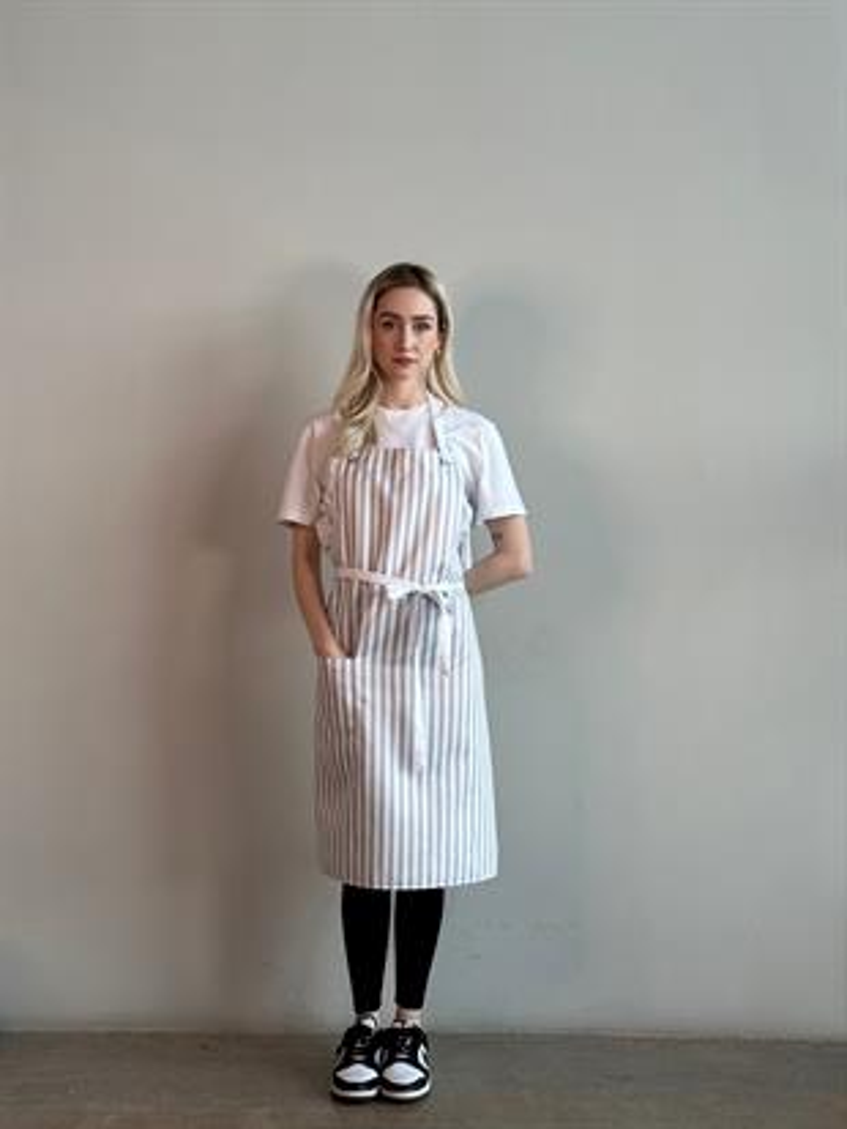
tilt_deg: -1.6
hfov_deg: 30.3
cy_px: 564
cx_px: 424
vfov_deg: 39.6
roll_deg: -0.8
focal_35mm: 48
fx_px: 1565
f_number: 1.78
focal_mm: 6.86
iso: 80
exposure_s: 1/121
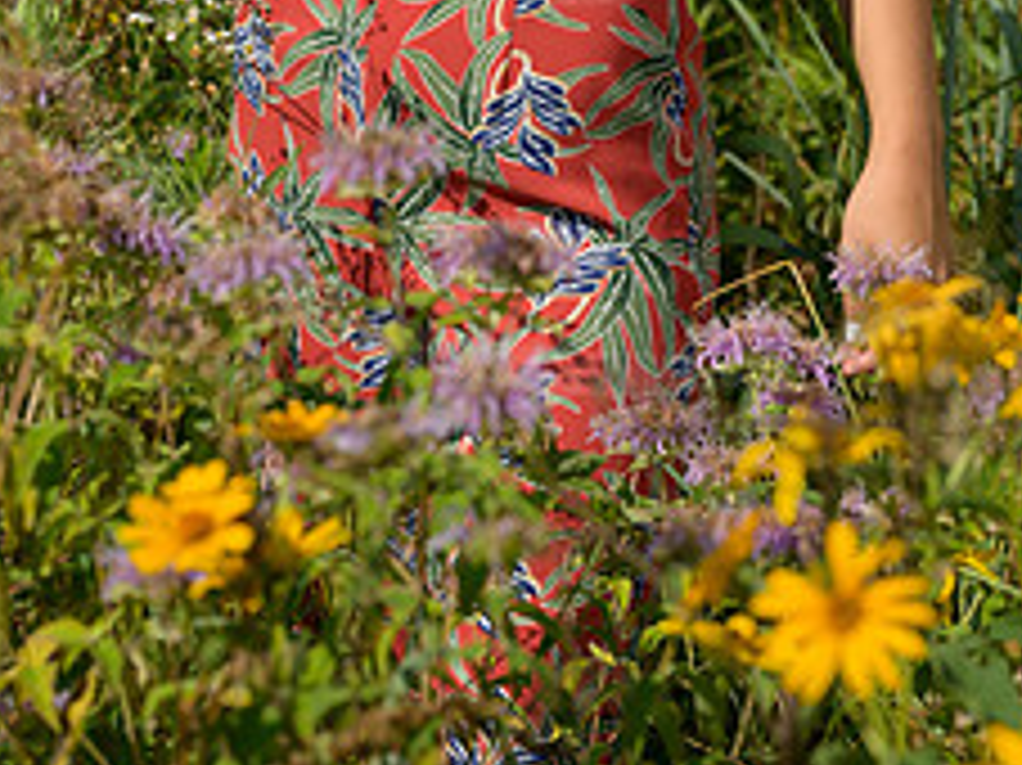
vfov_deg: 9.0
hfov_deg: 12.2
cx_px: 574
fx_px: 4780
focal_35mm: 162
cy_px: -189
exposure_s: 1/800
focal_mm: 85
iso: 100
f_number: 5.6
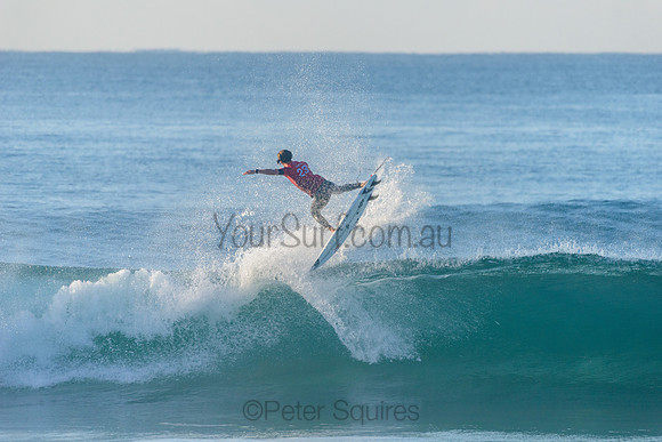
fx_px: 9198
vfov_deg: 2.8
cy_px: 221
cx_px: 331
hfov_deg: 4.1
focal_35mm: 500
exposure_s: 1/2000
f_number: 5.6
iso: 450
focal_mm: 500
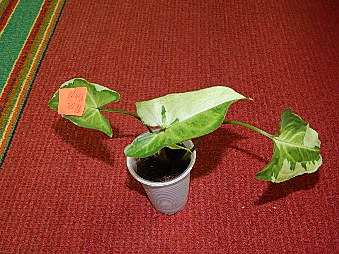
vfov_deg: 37.7
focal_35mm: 38
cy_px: 127
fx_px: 372
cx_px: 170
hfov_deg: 49.0
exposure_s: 1/30
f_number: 3.4
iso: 200
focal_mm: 6.8
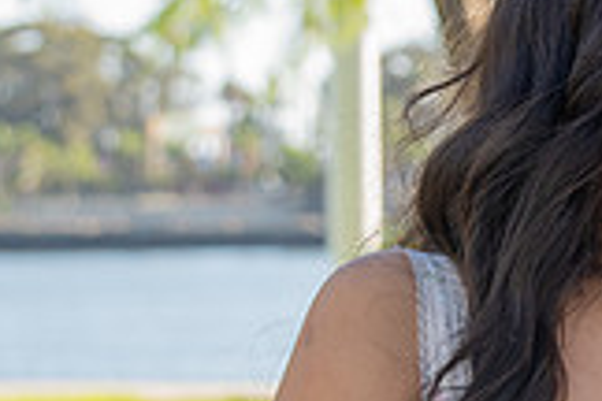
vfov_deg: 4.9
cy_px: 384
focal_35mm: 278
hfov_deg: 7.2
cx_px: 1029
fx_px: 4648
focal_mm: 53
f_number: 4
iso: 100
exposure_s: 1/200
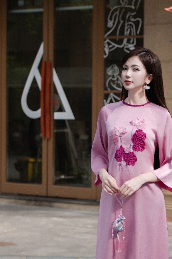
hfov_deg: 9.8
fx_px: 1003
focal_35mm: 140
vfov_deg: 14.6
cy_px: 188
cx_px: 141
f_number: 2.8
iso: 160
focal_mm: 52
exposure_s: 1/800
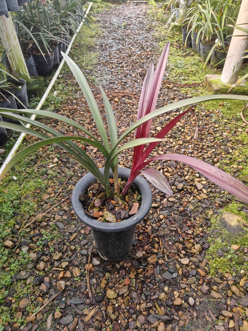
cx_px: 124
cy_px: 166
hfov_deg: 56.8
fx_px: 229
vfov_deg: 71.6
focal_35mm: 24
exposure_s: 1/50
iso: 400
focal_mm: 5.59
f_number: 1.8
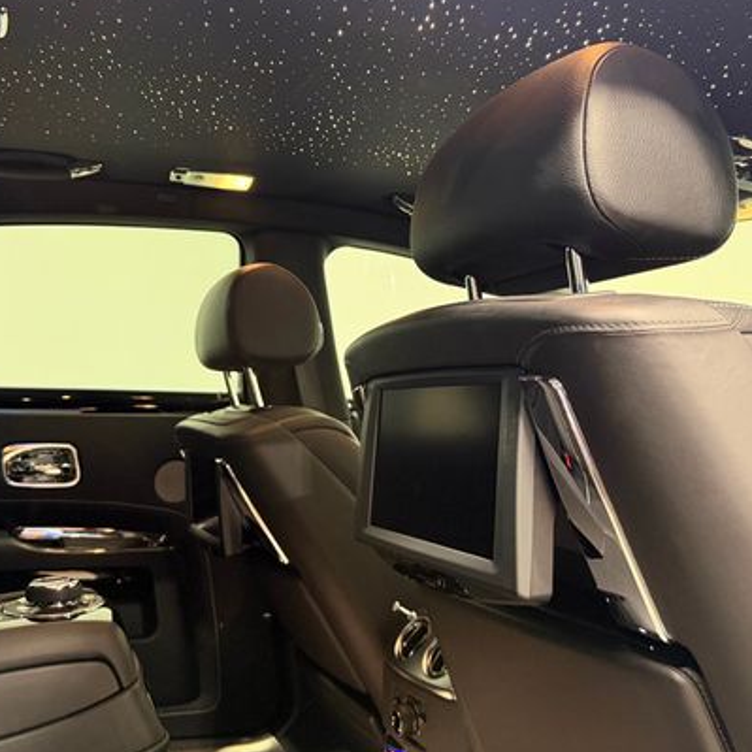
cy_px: 305
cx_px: 305
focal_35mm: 34
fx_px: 836
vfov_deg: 48.2
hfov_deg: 48.2
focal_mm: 6.76
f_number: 1.78
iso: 400
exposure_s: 1/60
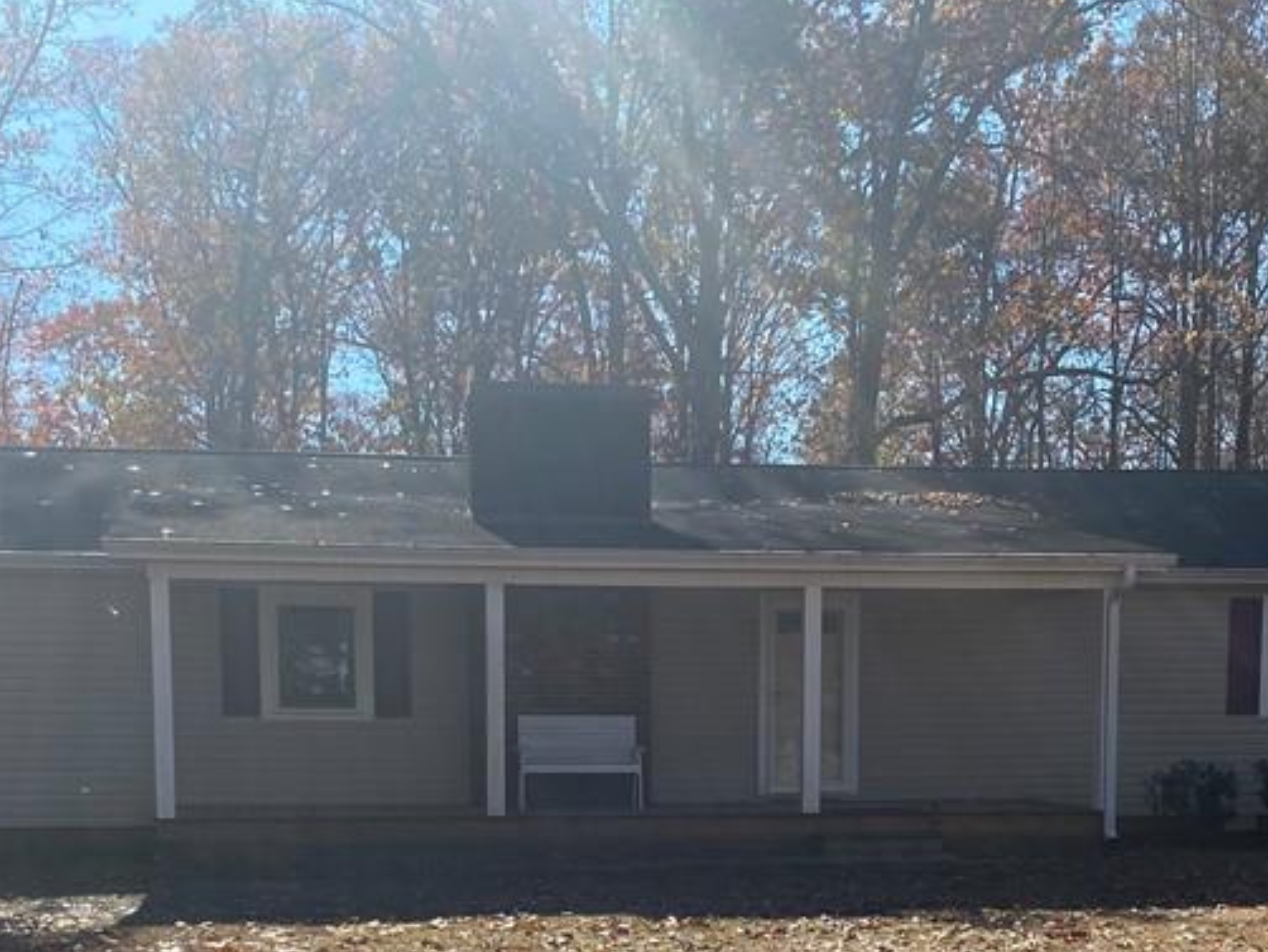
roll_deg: +0.6
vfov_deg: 26.2
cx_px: 659
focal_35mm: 53
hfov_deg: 36.1
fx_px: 1942
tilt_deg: -7.3
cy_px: 937
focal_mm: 4.25
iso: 32
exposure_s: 1/1996
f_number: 1.8
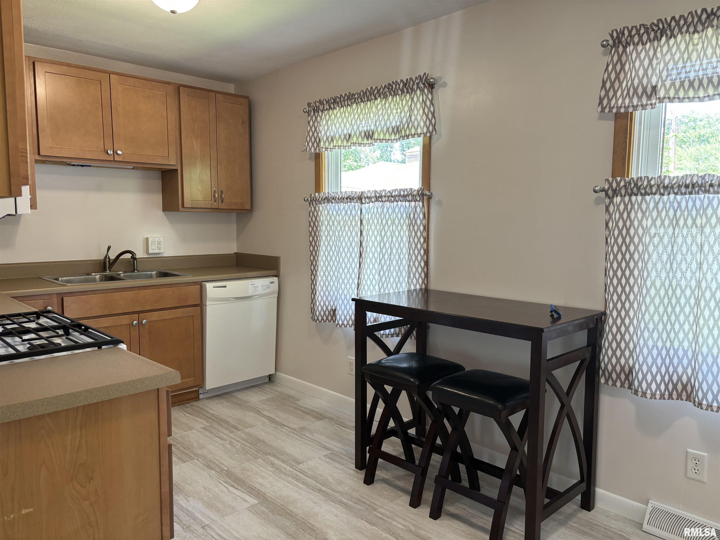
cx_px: 360
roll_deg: -0.8
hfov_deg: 67.3
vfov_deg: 53.1
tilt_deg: -6.2
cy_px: 270
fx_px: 541
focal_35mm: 26
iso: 80
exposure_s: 1/60
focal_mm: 5.96
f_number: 1.6
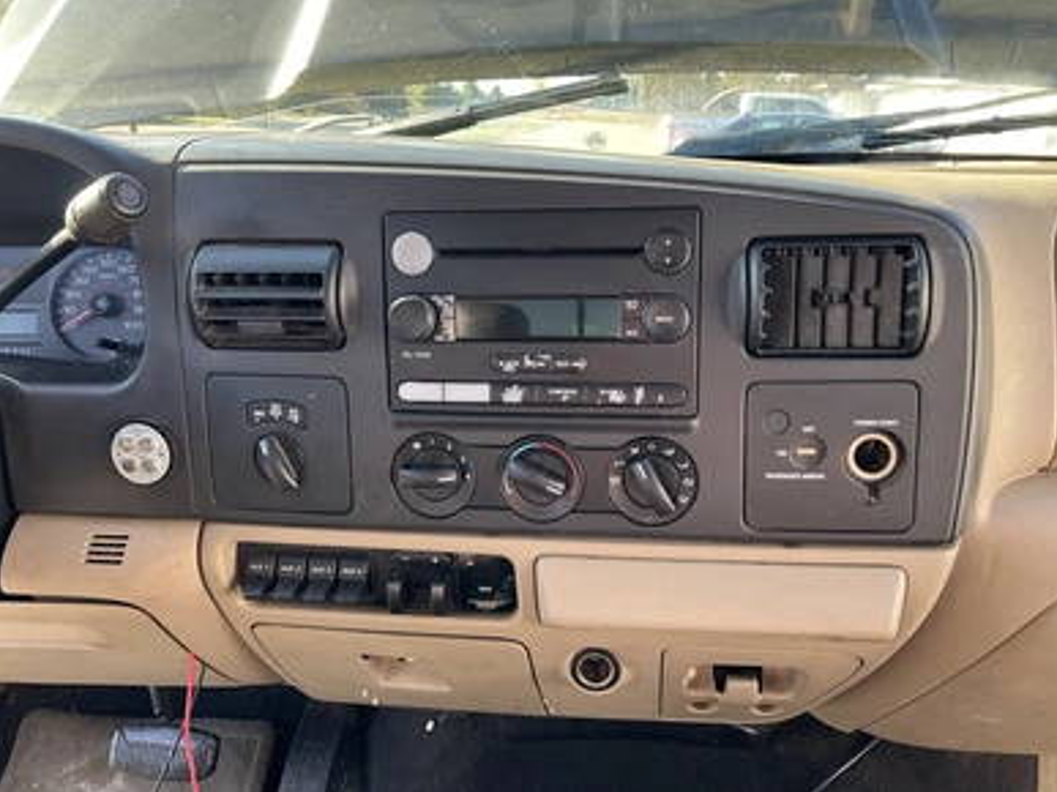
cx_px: 544
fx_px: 916
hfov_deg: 60.0
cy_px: 385
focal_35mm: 30
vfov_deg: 46.8
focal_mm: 3
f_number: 1.8
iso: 40
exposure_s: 1/122
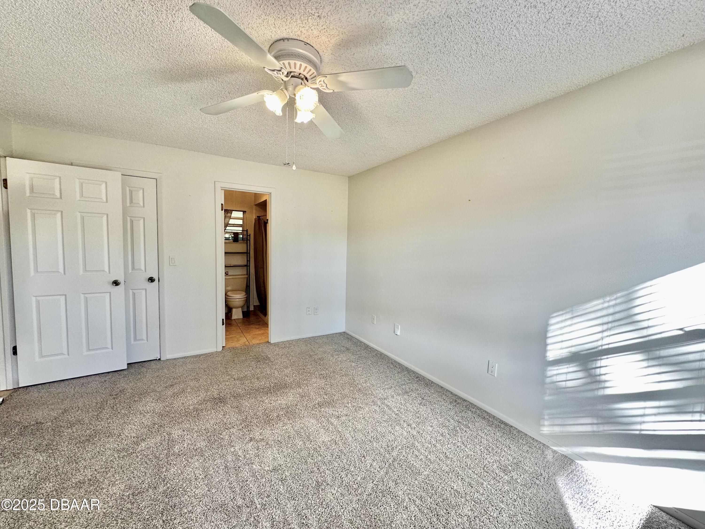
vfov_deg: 85.7
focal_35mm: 14
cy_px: 264
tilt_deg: -3.4
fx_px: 285
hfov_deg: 102.1
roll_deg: -1.3
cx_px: 352
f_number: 2.2
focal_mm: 2.22
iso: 100
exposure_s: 1/120
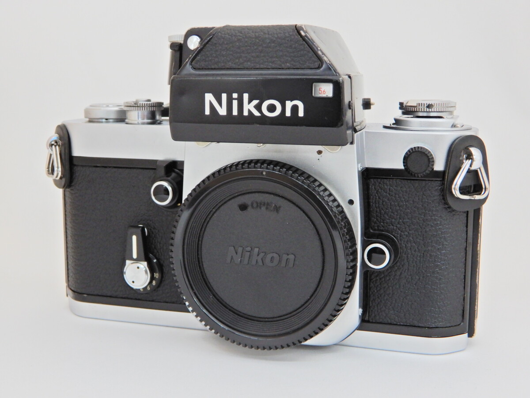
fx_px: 766
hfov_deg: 38.2
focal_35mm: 50
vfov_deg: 29.1
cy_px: 199
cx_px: 265
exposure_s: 1/30
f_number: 4
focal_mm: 8.9
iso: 280
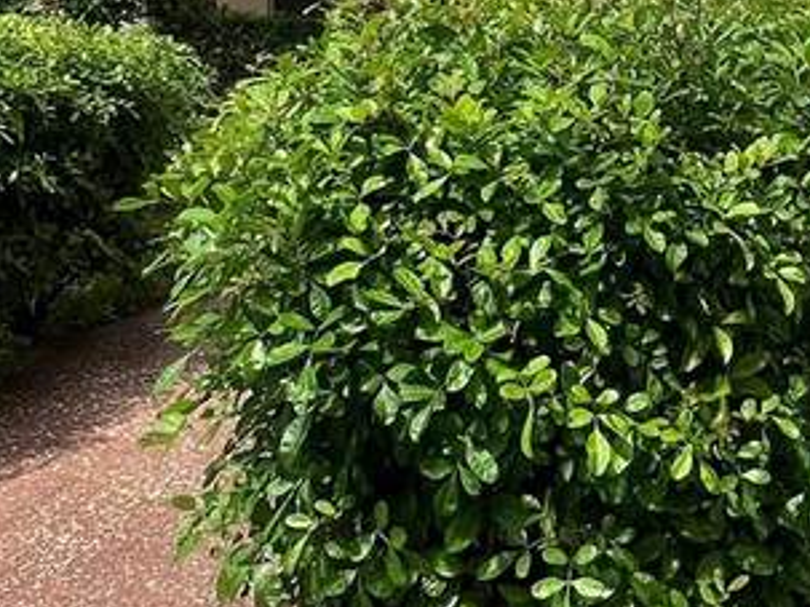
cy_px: -19
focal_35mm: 55
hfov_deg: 34.0
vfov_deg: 25.1
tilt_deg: +3.0
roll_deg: +0.0
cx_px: 634
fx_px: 1286
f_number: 1.8
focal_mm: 1.57
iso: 32
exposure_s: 1/1193
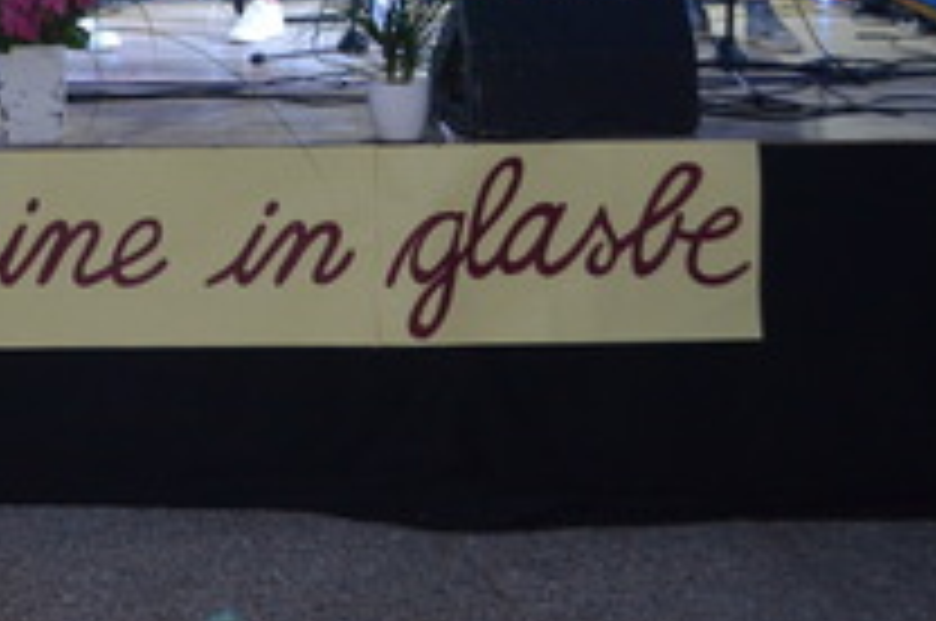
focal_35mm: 78
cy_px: -9
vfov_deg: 17.0
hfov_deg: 24.8
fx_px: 2025
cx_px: -4
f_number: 4
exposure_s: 1/60
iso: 2000
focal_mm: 24
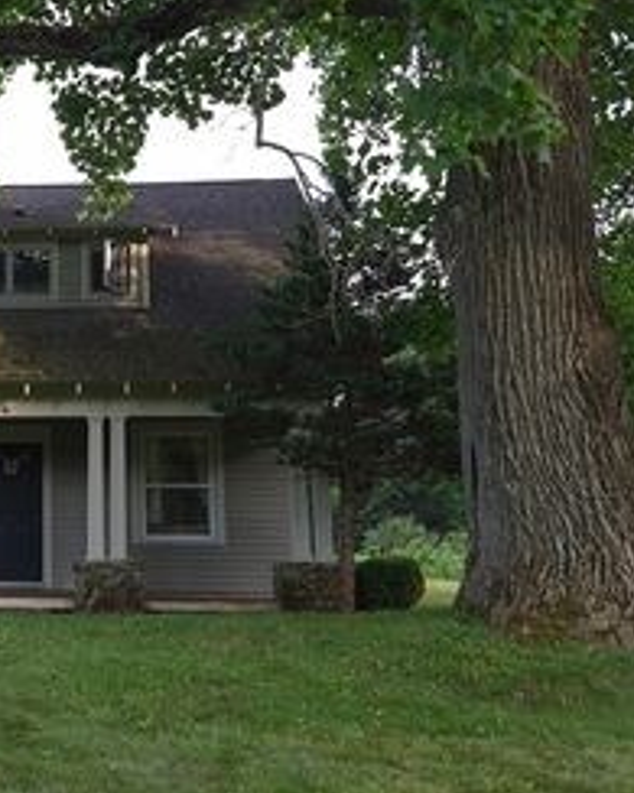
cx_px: -3
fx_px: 1080
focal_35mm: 46
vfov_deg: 40.3
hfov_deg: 30.4
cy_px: 418
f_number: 1.8
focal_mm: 5.4
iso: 40
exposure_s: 1/137
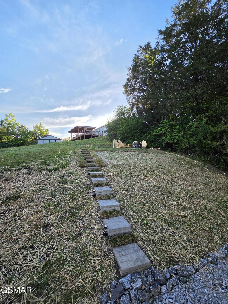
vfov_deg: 106.2
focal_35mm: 13
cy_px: 152
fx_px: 114
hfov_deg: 89.9
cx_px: 114
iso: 100
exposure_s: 1/1728
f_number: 2.2
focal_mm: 2.2
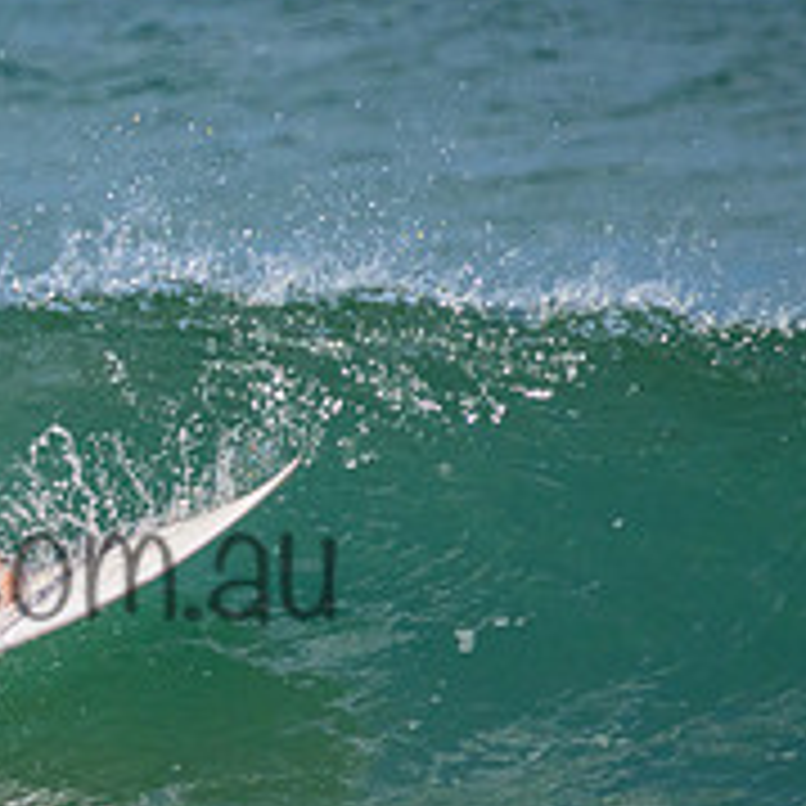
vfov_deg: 0.8
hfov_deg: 0.8
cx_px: -140
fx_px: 58165
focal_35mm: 2208
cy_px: 516
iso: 2200
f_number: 11
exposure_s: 1/1250
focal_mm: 800
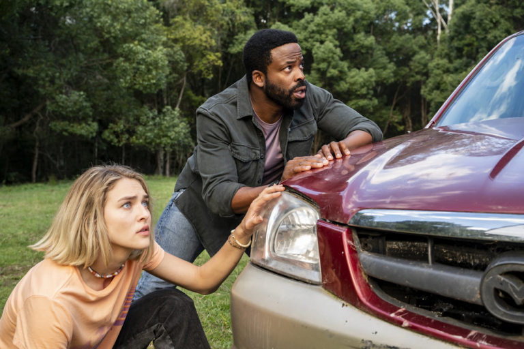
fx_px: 597
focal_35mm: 41
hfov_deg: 47.4
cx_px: 262
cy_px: 174
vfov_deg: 32.6
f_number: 5.6
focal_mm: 41
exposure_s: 1/500
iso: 800
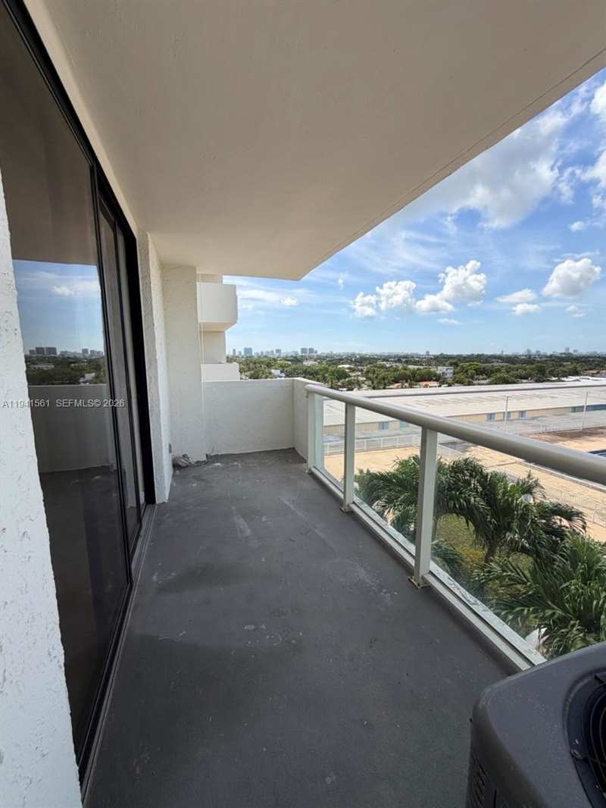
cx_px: 303
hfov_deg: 85.7
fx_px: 327
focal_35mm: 14
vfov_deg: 102.1
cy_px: 404
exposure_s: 1/770
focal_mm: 2.22
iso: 20
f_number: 2.2
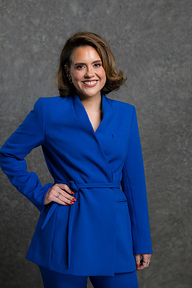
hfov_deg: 16.1
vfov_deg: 23.9
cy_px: 144
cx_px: 96
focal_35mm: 85
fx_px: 680
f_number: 5
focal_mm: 85
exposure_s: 1/200
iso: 125
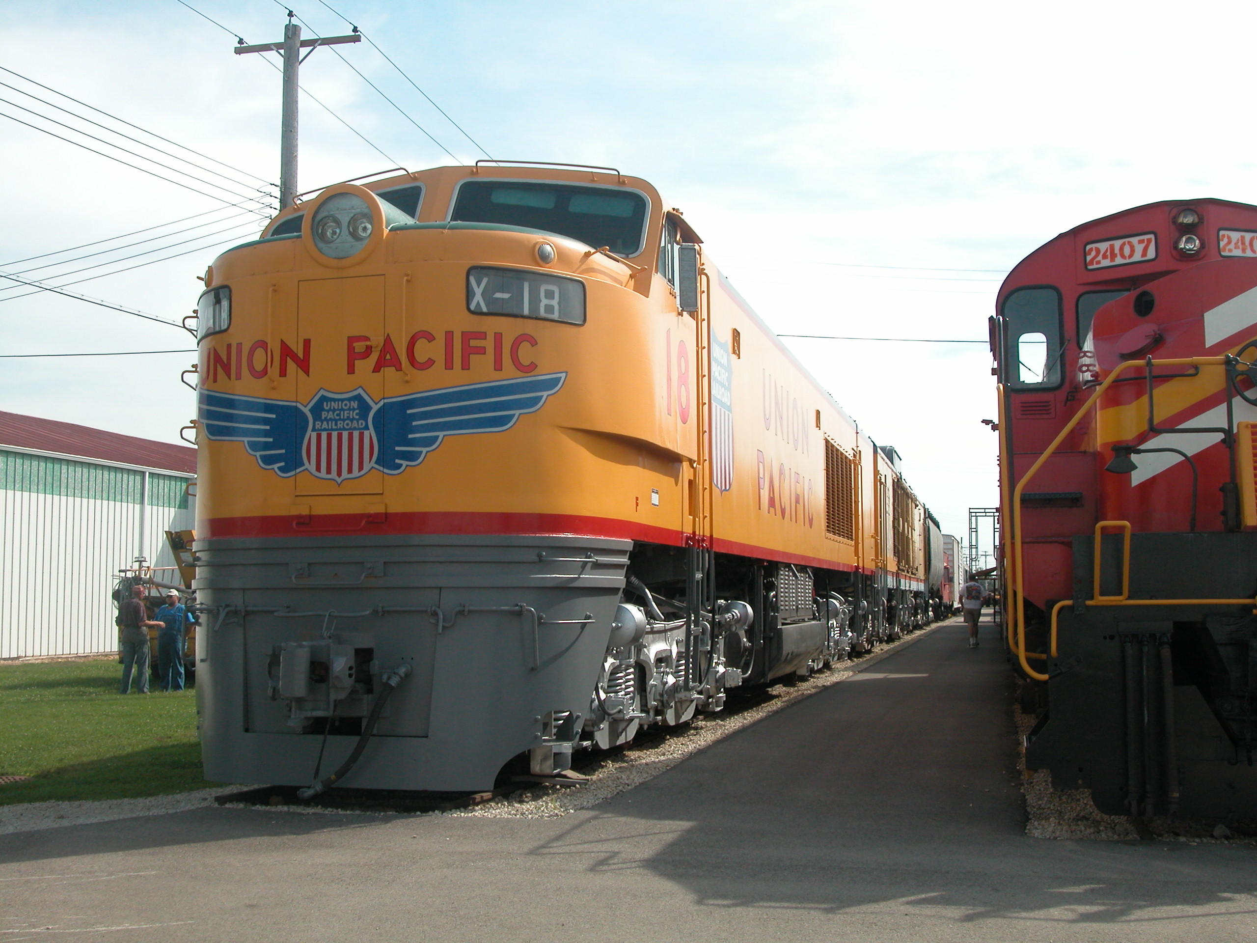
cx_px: 628
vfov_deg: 37.7
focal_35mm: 38
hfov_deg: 49.0
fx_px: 1380
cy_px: 472
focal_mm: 9.7
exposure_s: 1/360
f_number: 6.2
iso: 100
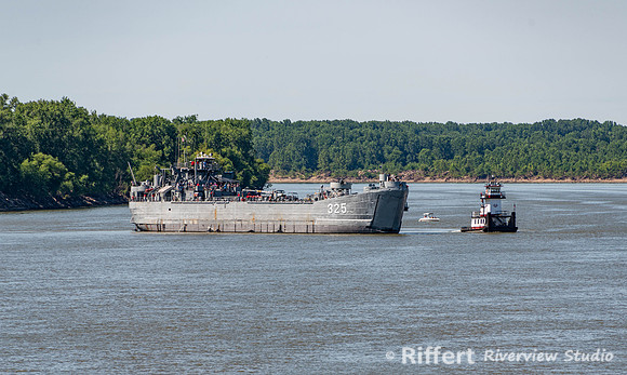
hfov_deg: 5.6
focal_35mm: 381
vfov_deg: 3.3
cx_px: 320
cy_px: 221
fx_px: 6435
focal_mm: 300
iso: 64
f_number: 8
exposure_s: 1/250
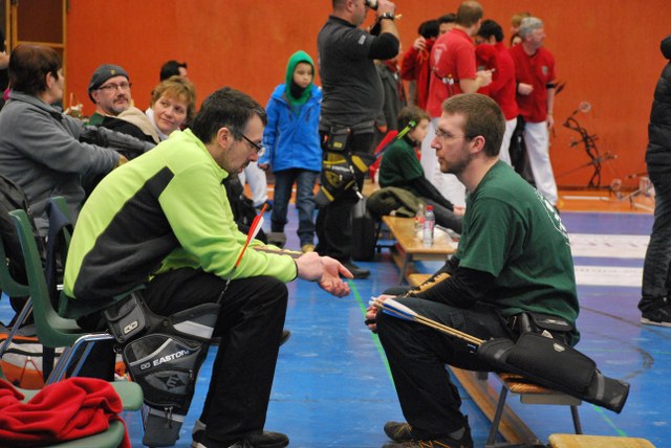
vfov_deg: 11.4
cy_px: 224
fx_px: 2239
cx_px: 336
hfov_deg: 17.0
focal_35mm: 120
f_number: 5.6
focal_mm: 80
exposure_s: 1/50
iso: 1600
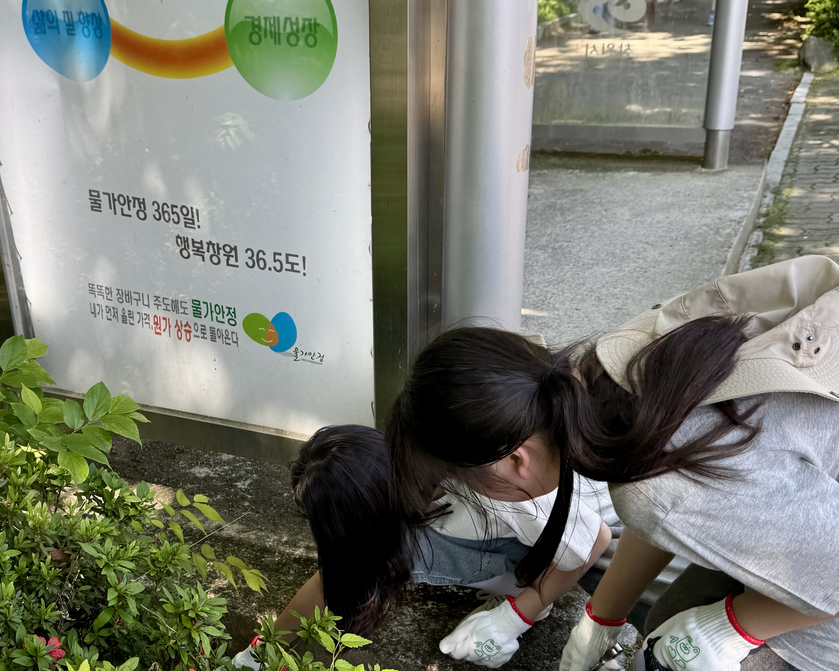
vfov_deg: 38.2
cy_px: 373
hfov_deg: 46.6
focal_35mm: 39
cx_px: 343
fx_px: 968
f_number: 1.78
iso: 80
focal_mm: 6.76
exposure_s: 1/539
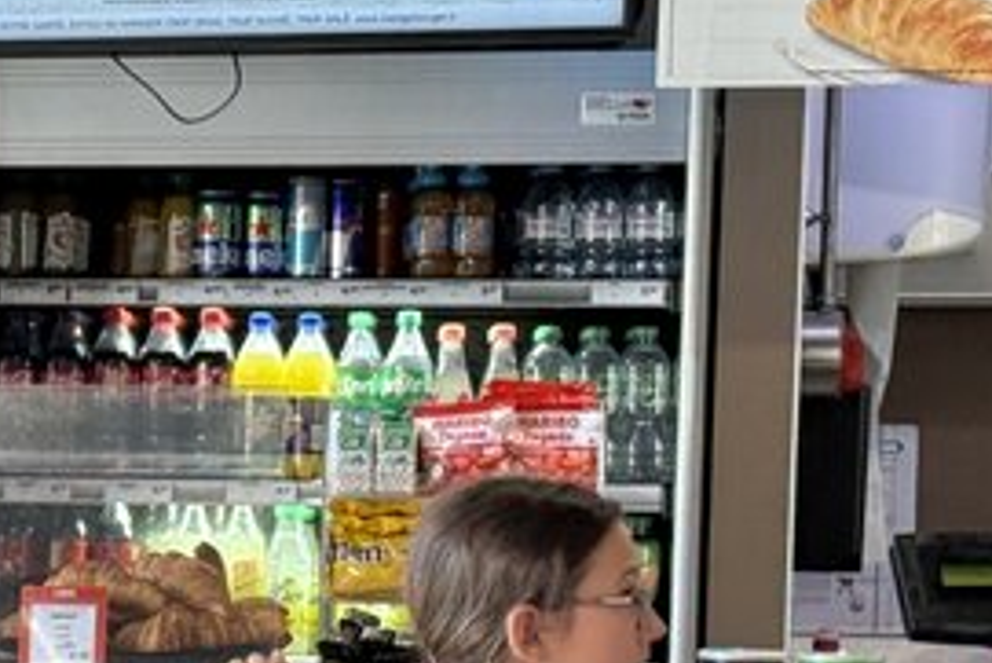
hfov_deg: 10.7
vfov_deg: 7.4
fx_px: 5073
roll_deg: -0.8
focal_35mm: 184
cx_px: -619
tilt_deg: -4.2
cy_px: 729
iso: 80
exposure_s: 1/100
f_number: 1.78
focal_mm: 6.76
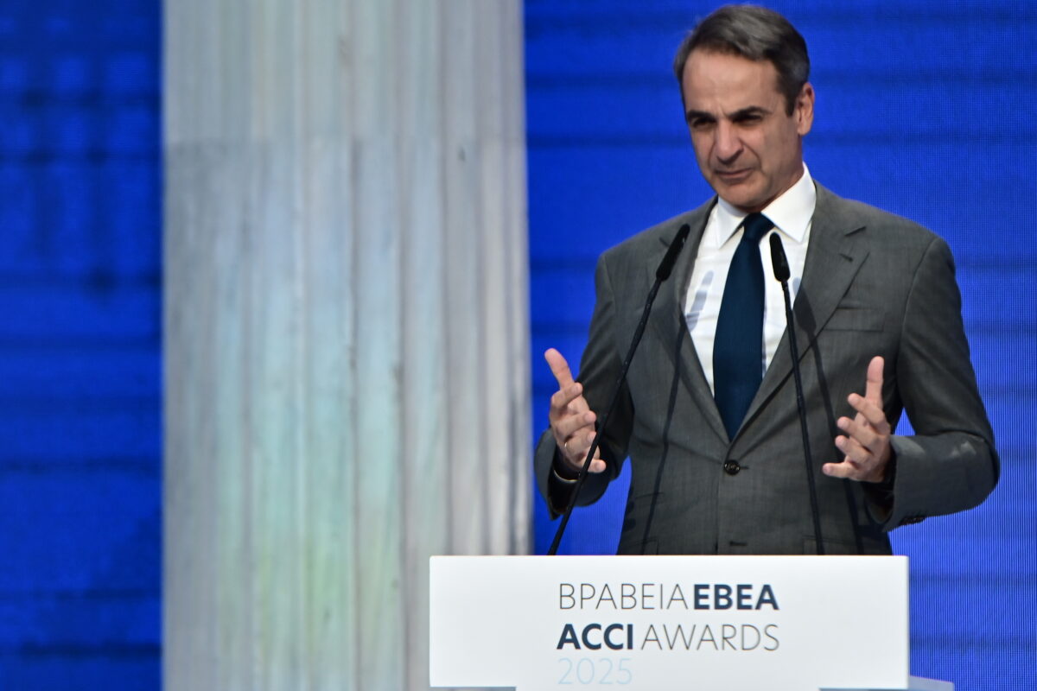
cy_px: 346
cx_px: 518
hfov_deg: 6.9
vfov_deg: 4.6
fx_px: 8641
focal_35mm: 300
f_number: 3.5
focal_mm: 200
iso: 1000
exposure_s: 1/1000
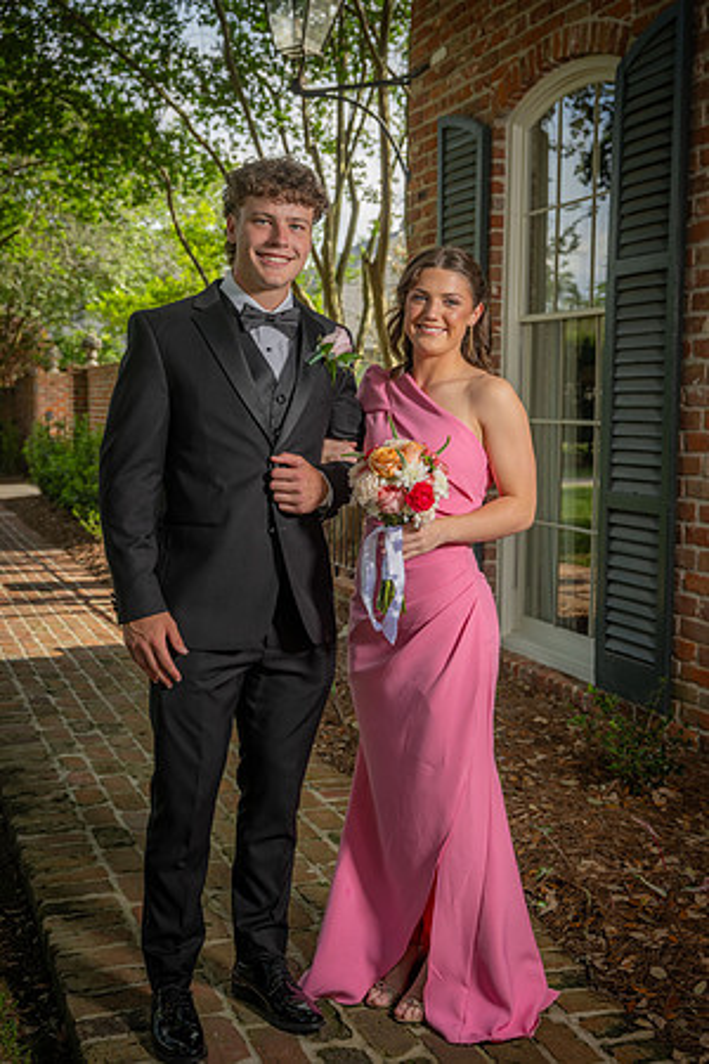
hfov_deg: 31.2
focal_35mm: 43
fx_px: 1270
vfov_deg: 45.4
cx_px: 354
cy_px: 532
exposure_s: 1/160
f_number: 5.6
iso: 100
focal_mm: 43
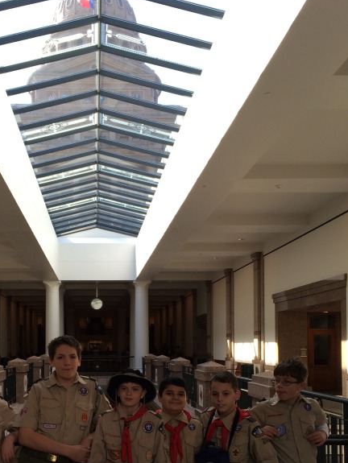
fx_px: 576
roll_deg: +0.7
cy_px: 339
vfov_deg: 42.7
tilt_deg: +1.2
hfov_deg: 33.3
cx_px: 114
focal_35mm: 43
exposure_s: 1/120
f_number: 2.2
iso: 40
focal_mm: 4.15
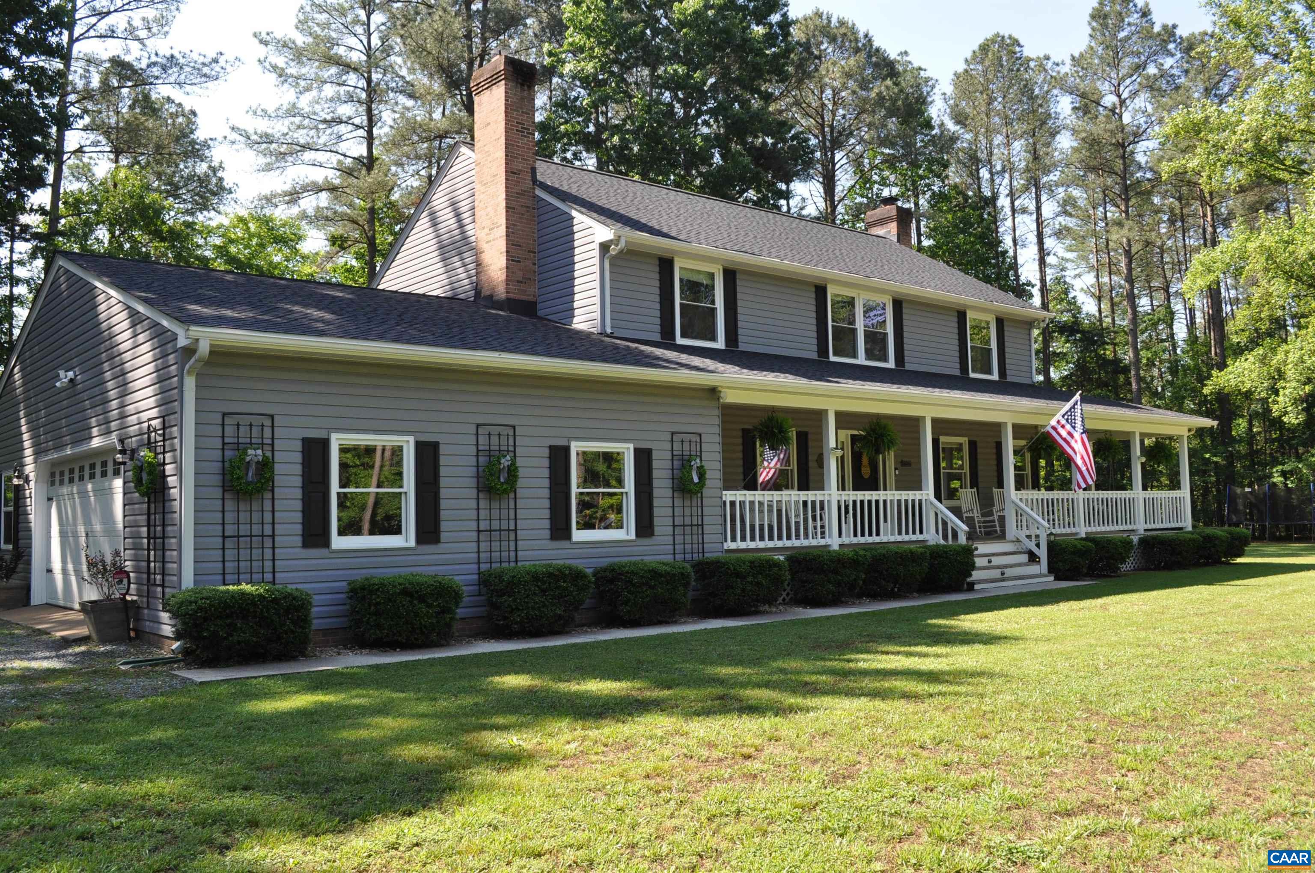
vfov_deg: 43.5
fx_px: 1094
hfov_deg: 62.0
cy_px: 436
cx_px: 658
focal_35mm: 30
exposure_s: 1/200
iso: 400
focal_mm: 20
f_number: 10
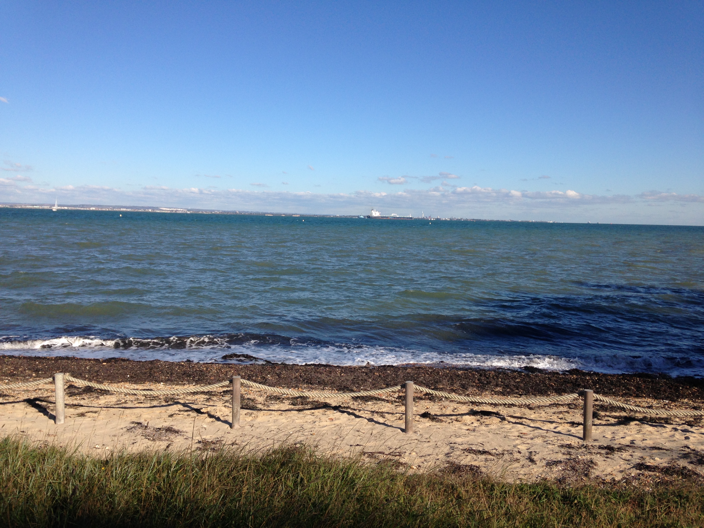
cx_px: 352
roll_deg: -1.3
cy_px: 264
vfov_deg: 42.9
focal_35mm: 33
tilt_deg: -2.0
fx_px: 671
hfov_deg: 55.4
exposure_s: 1/1938
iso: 50
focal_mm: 4.12
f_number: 2.4
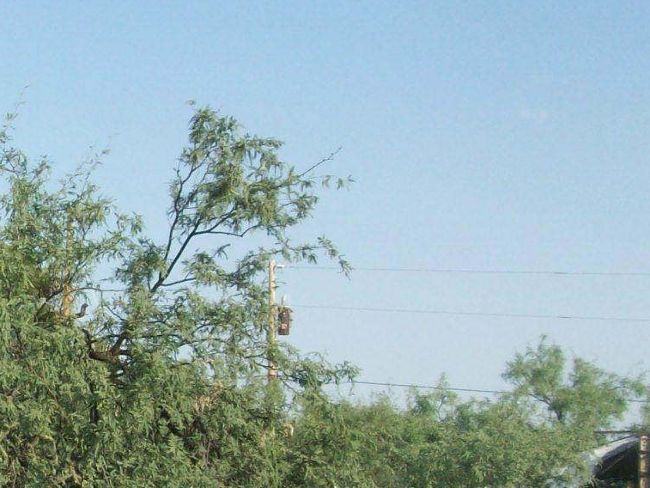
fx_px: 1728
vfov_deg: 16.1
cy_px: 279
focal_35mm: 92
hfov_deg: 20.3
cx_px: -80
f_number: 5.5
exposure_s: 1/256
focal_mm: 5.7
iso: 64
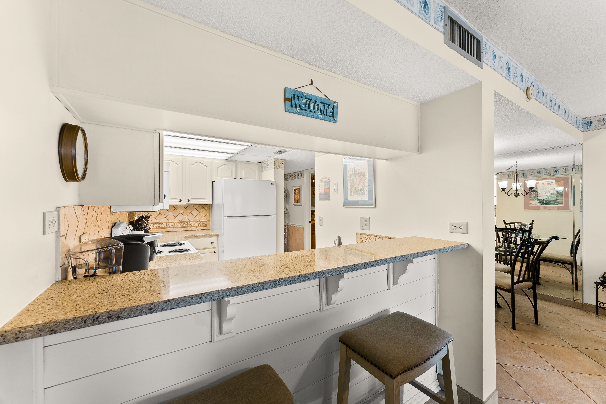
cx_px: 303
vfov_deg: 81.3
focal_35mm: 14
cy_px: 202
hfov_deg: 104.2
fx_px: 236
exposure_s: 1/2.5
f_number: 8
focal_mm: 14
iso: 400
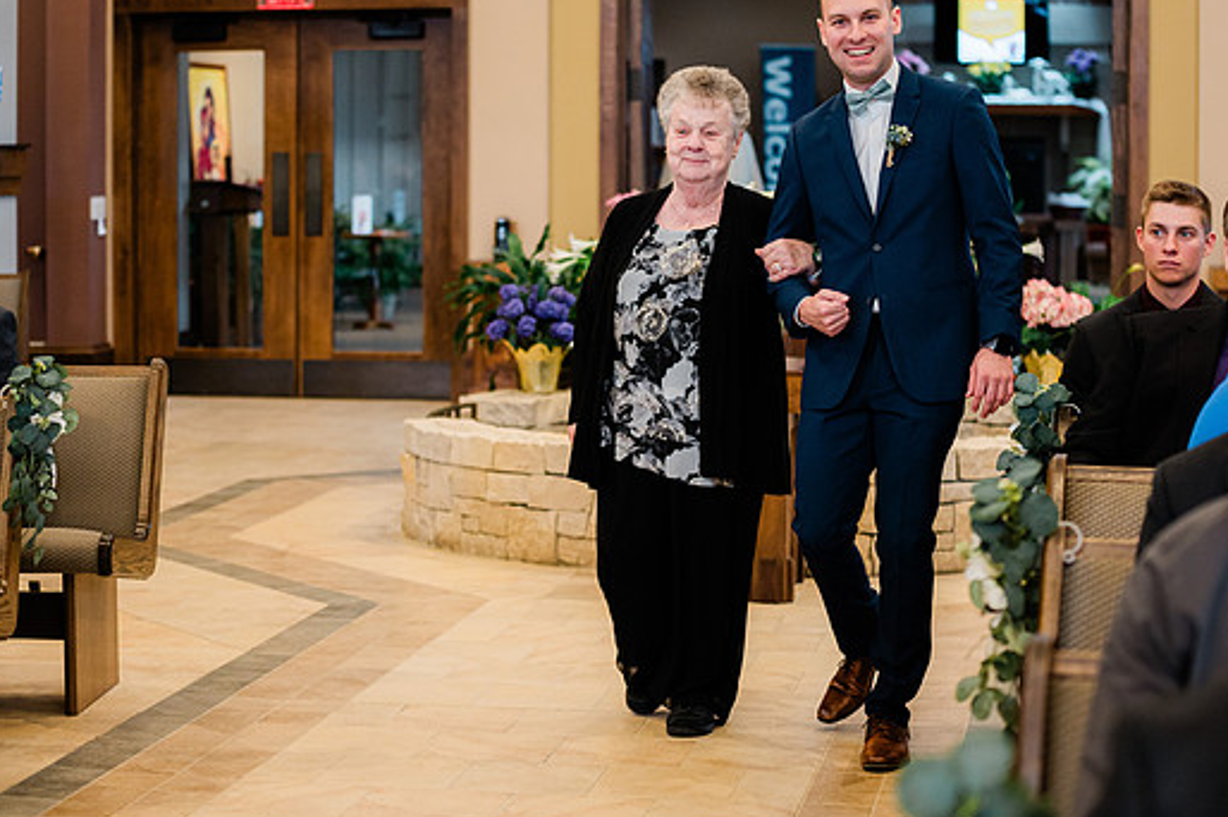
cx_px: 657
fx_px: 2693
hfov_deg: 25.7
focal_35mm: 79
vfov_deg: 17.2
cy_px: 373
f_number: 2.8
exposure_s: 1/250
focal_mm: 70
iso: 1600
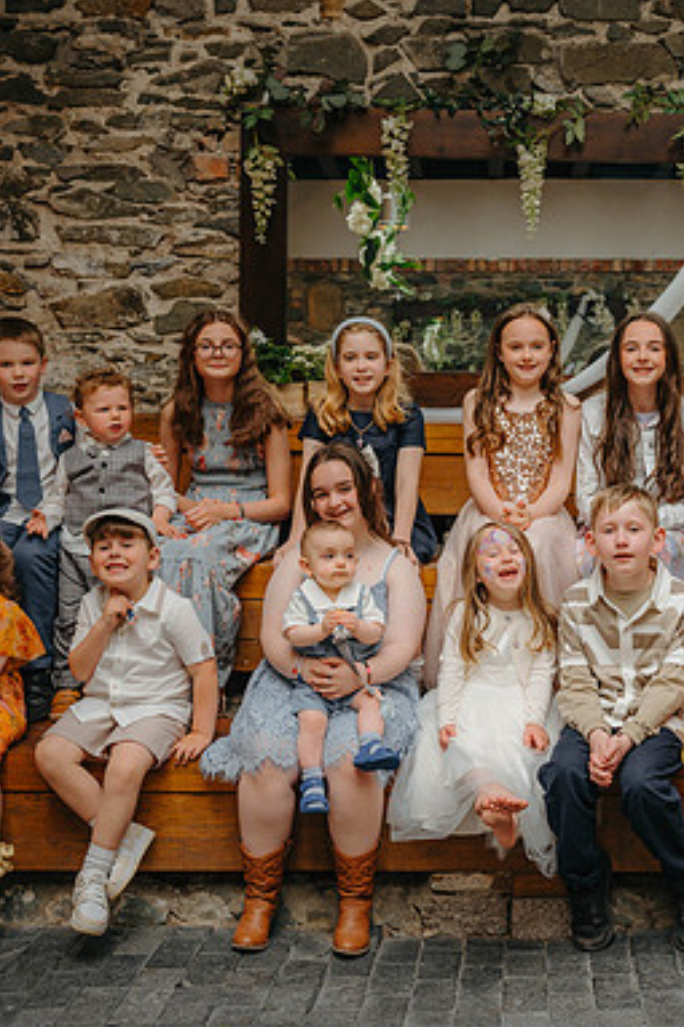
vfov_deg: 37.5
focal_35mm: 53
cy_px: 514
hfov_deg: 25.1
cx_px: 542
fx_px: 1512
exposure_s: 1/160
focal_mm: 35
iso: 400
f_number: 3.5
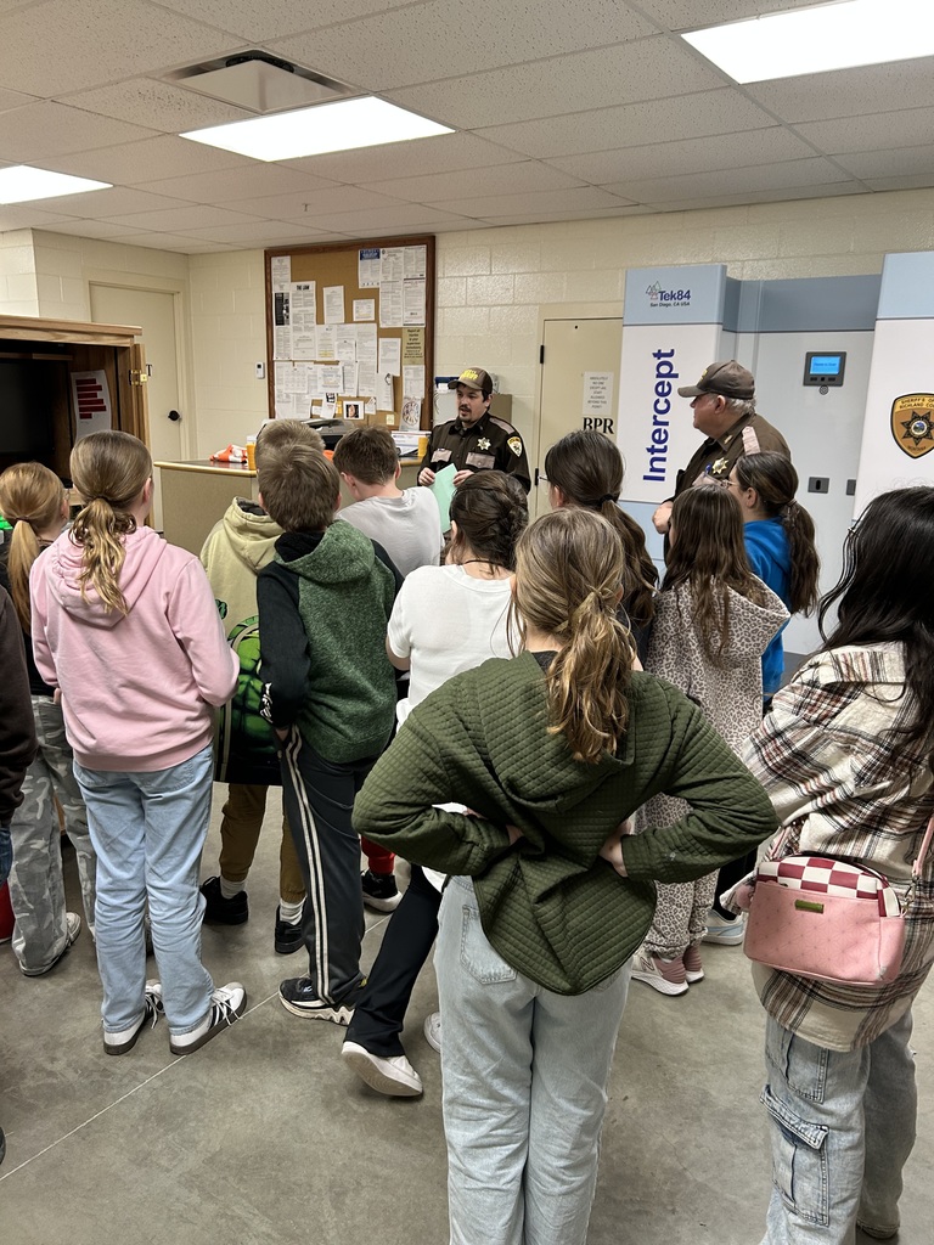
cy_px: 622
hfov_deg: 53.1
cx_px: 467
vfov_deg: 67.3
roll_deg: -2.1
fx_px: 935
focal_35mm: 26
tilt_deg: -12.6
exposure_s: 1/60
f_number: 1.5
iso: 125
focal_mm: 5.7
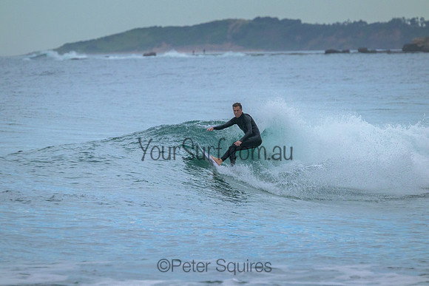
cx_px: 214
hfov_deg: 3.7
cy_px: 143
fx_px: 6555
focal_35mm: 550
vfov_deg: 2.5
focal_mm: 550
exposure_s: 1/1250
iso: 3200
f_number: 11
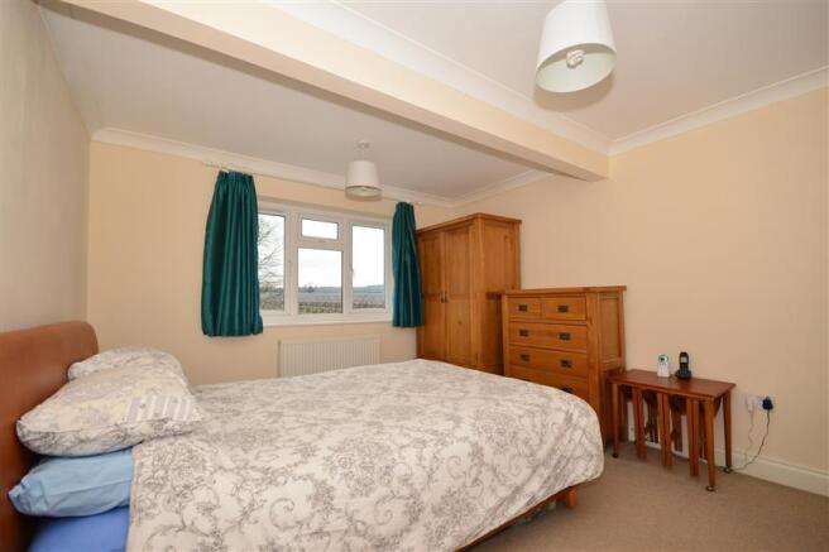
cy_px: 276
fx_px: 345
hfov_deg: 100.4
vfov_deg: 77.3
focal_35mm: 15
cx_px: 414
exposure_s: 1/200
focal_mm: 10
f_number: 8
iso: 400
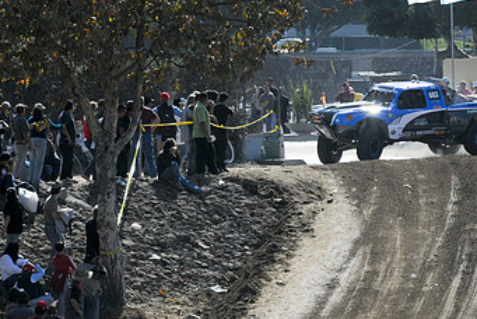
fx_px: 4960
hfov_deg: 5.5
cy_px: 134
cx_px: 403
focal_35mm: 374
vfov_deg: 3.7
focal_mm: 220
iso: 800
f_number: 13
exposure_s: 1/1600
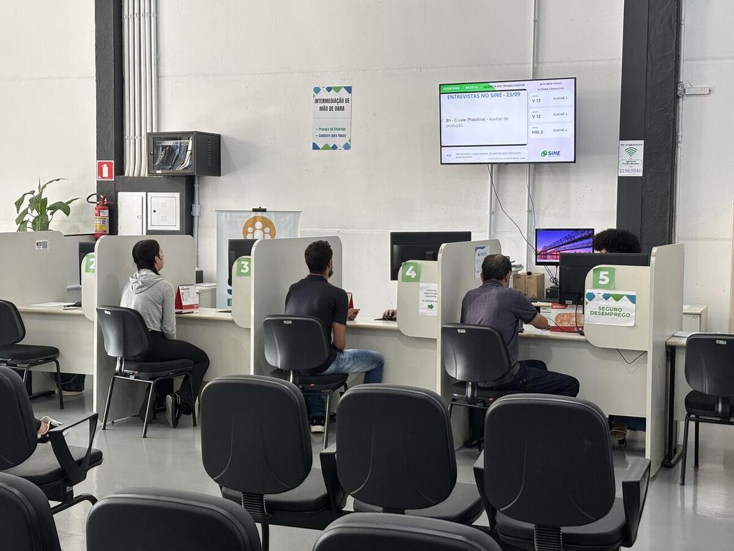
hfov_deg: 36.8
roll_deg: -0.5
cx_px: 367
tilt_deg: -2.9
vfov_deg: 28.0
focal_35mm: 52
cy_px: 276
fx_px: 1103
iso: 64
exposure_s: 1/60
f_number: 1.6
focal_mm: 5.96
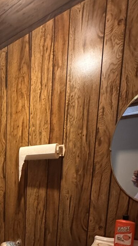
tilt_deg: -8.9
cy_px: 193
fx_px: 176
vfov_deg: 64.3
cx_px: -24
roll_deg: +2.0
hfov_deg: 35.0
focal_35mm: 27
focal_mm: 2.22
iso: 1600
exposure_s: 1/30
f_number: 2.2
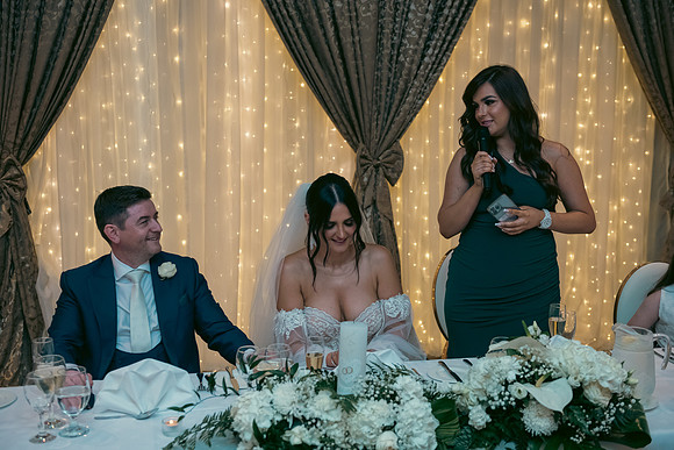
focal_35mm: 48
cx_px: 337
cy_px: 225
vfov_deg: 28.1
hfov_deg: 41.1
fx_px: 899
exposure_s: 1/160
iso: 800
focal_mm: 48
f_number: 3.5
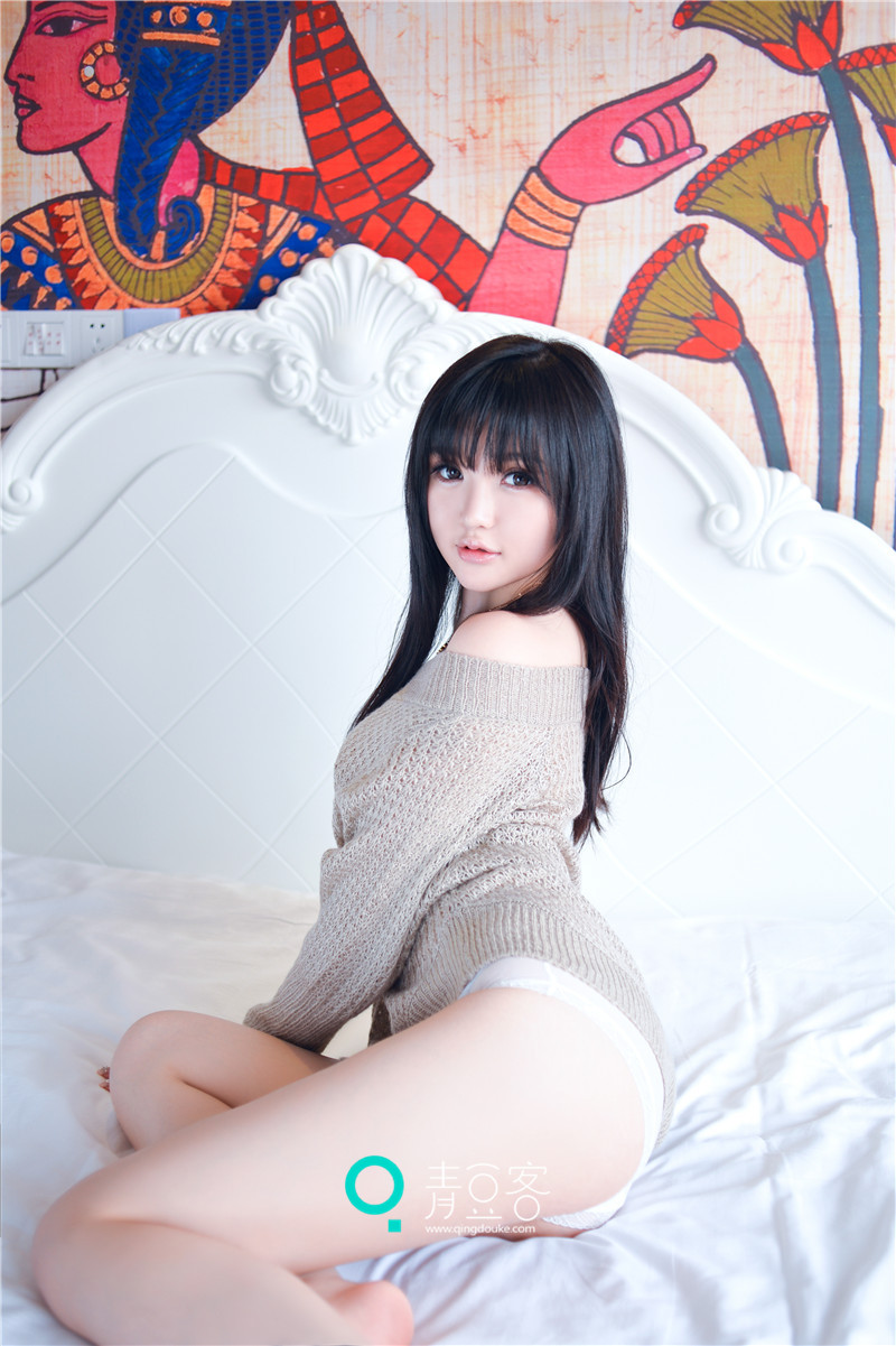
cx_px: 448
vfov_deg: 54.4
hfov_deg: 37.8
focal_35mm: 35
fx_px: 1307
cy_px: 673
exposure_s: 1/125
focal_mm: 35
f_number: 2.8
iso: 200
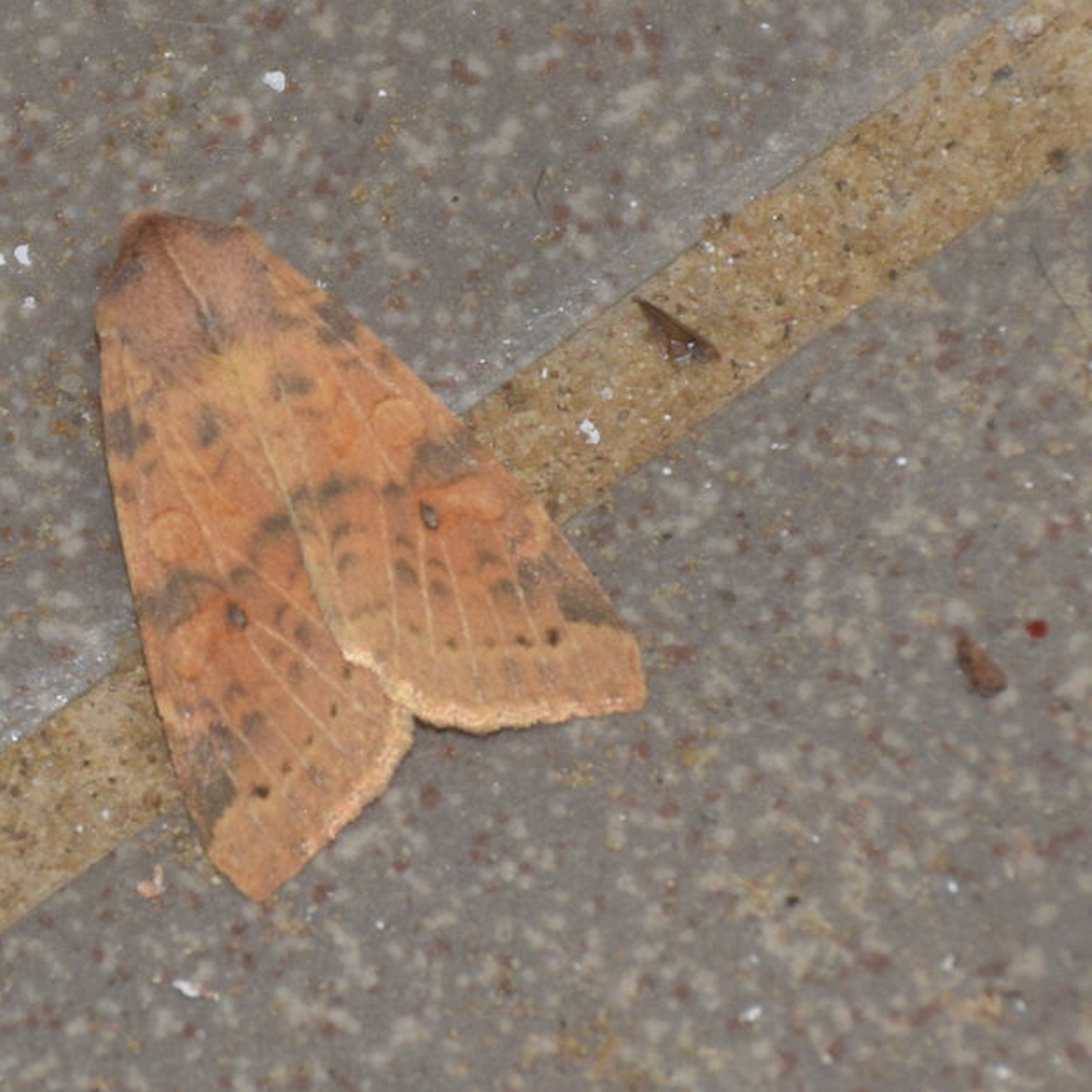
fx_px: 9815
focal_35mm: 275
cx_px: 321
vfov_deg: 6.4
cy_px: 556
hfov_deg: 6.4
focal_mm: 140
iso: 320
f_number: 5.6
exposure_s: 1/60
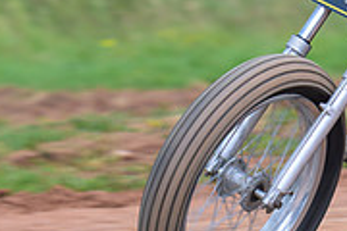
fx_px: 7055
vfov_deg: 1.9
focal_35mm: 732
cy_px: 30
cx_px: 424
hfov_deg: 2.8
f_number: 4
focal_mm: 135
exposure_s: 1/320
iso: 180
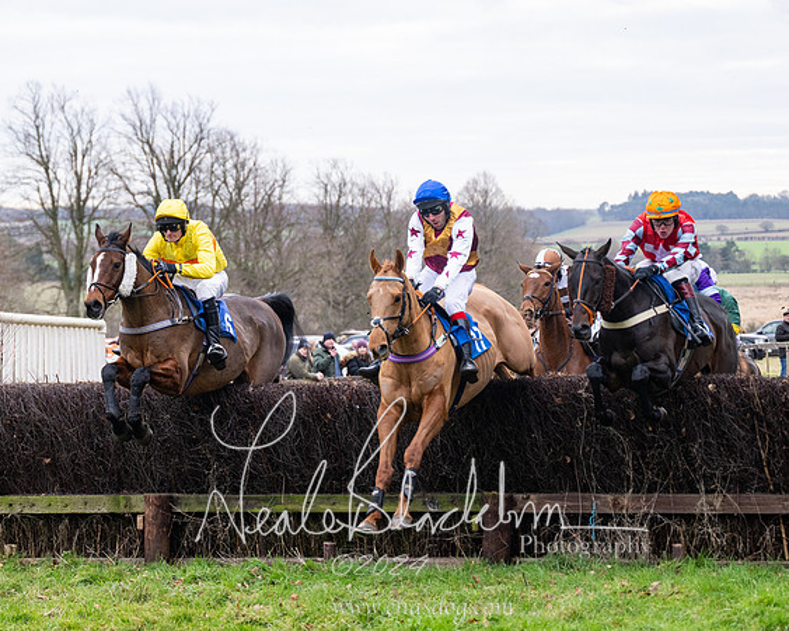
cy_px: 315
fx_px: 3133
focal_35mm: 134
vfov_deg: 11.5
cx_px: 323
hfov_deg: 14.3
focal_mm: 98
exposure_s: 1/1000
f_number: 4
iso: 1000
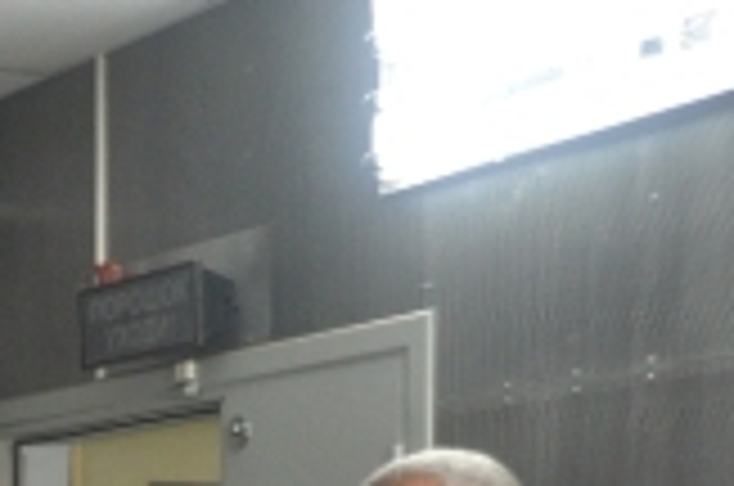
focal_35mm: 120
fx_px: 2442
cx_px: -257
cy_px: 740
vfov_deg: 10.9
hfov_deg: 16.1
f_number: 3.8
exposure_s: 1/125
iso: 720
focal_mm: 26
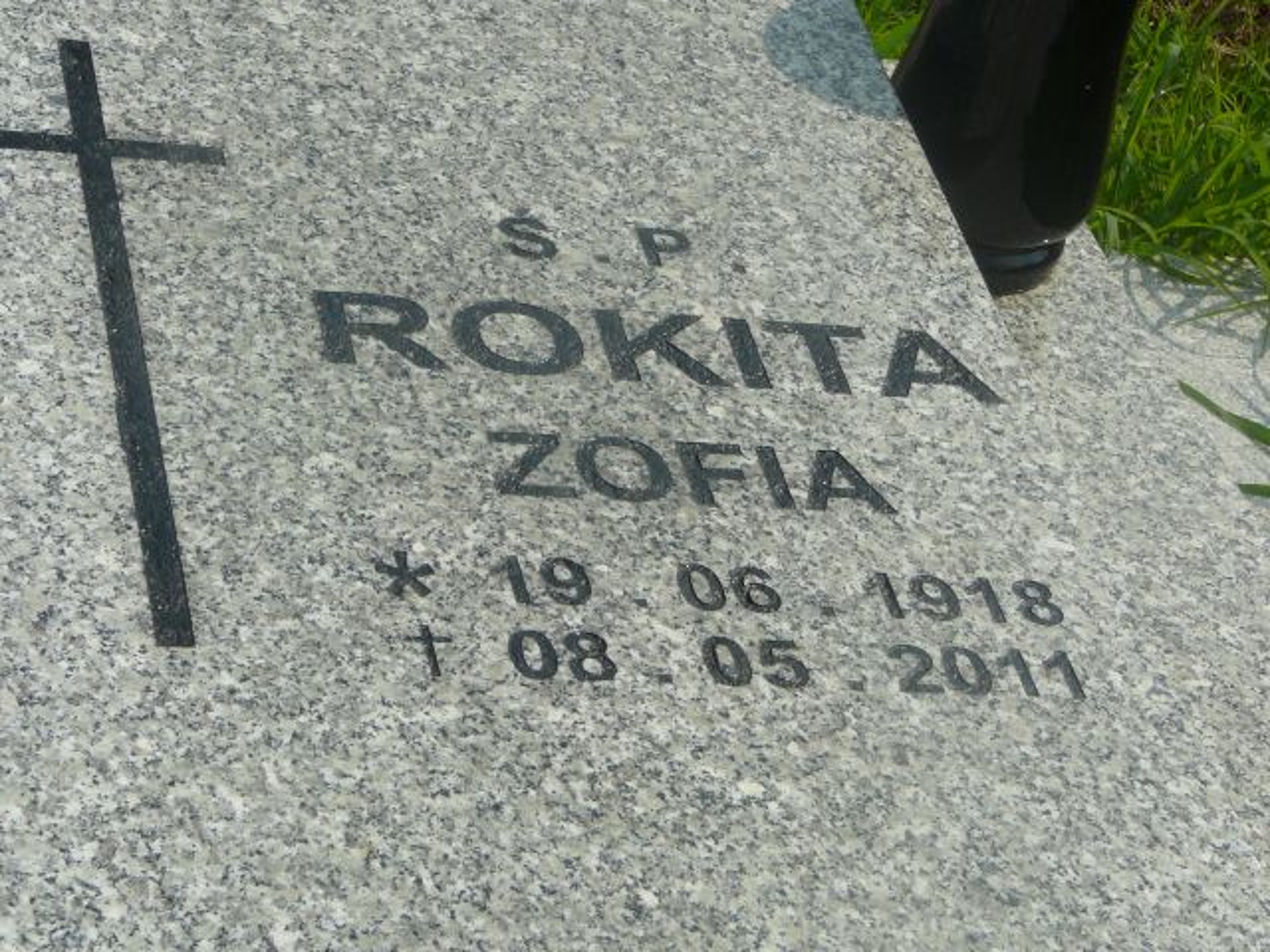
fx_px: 3485
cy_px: 476
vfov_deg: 15.6
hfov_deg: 20.7
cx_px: 635
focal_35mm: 95
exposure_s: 1/500
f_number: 6.3
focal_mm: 14.1
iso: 80
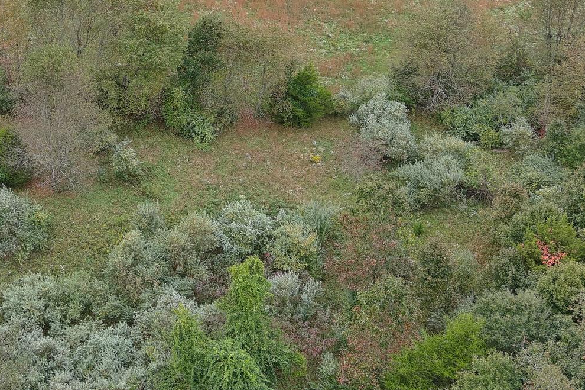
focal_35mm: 60
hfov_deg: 32.1
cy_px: -13
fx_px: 974
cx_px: 80
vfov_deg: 21.7
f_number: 2.8
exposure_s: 1/200
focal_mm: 10.57
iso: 100
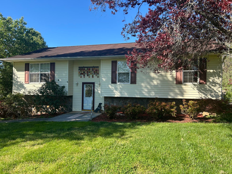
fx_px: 174
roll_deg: -1.0
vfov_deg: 53.1
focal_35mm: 26
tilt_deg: -0.4
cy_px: 87
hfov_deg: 67.3
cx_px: 116
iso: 50
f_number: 1.5
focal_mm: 5.7
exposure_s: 1/1468
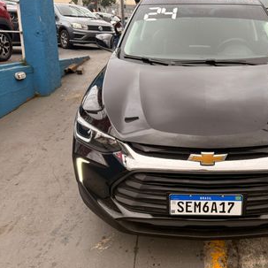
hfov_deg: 48.3
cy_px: 116
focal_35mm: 33
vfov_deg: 49.6
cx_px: 192
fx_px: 289
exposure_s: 1/196
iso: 160
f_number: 1.78
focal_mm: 6.76
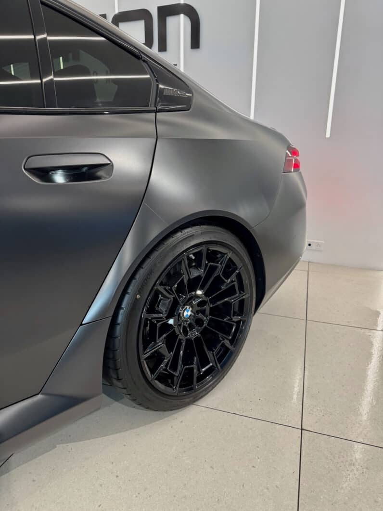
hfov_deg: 56.8
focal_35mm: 24
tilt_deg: -17.7
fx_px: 354
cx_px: 192
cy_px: 256
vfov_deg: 71.6
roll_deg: -1.2
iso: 200
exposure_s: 1/100
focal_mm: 6.76
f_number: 1.78
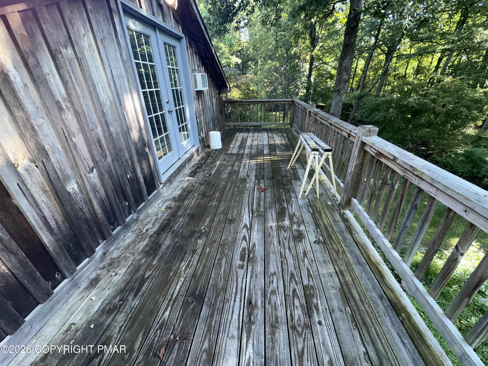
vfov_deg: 85.7
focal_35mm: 14
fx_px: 197
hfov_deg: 102.1
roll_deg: +1.5
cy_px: 183
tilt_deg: -26.3
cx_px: 244
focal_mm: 2.22
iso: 64
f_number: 2.2
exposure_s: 1/122
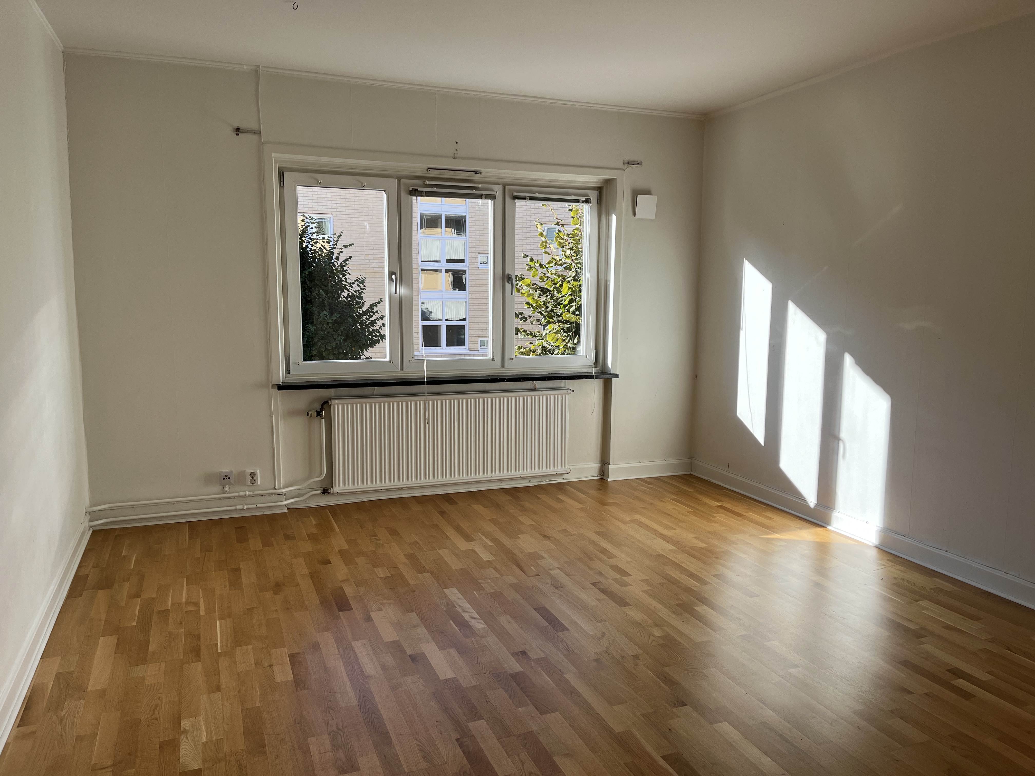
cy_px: 388
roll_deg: -0.1
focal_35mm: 26
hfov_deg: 67.3
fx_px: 777
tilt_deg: -7.5
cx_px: 518
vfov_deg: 53.1
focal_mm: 5.1
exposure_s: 1/484
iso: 50
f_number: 1.6
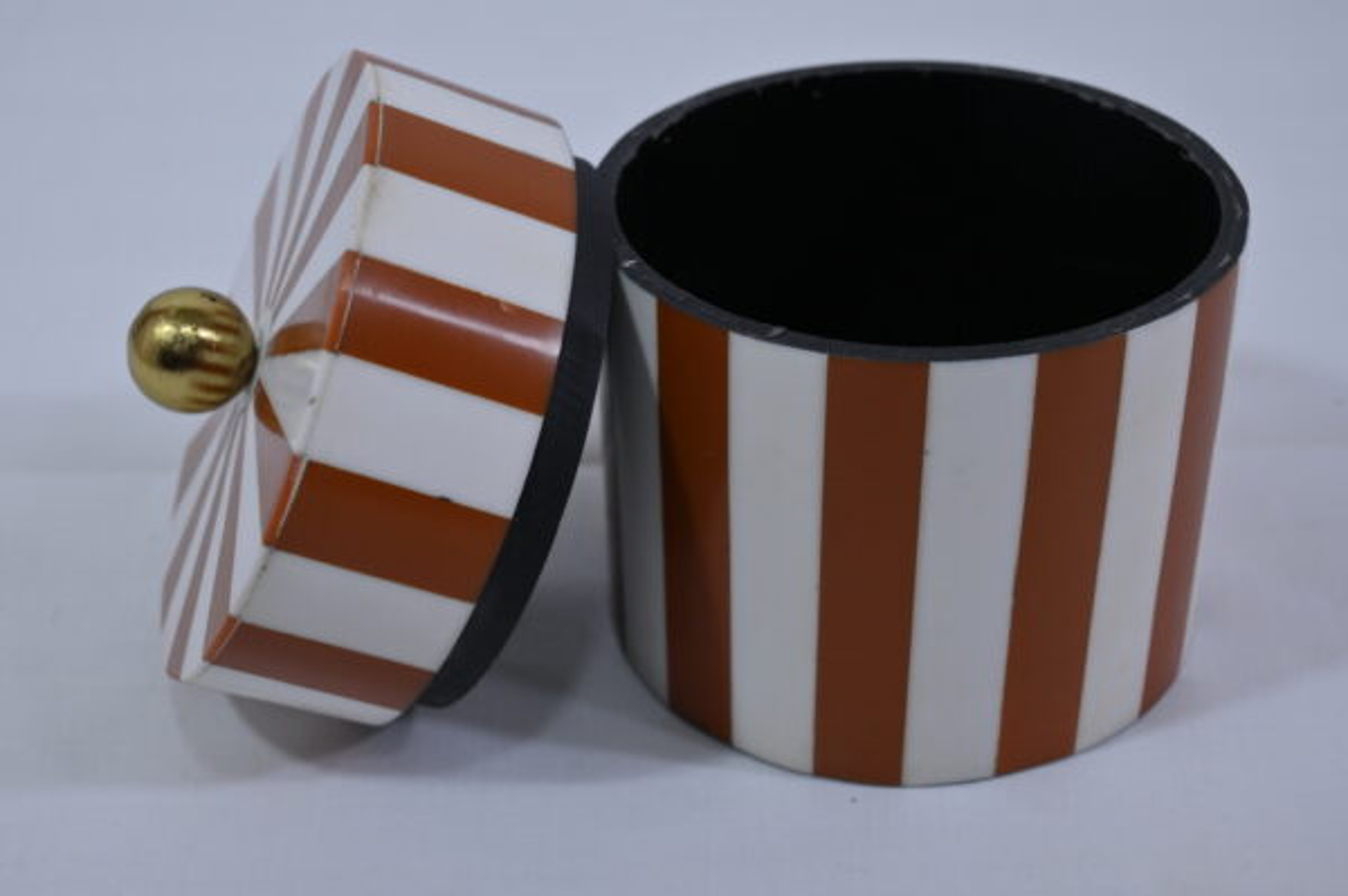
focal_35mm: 55
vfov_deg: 24.6
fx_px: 2058
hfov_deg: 36.3
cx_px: 674
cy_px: 448
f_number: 9
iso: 640
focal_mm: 55
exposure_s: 1/125
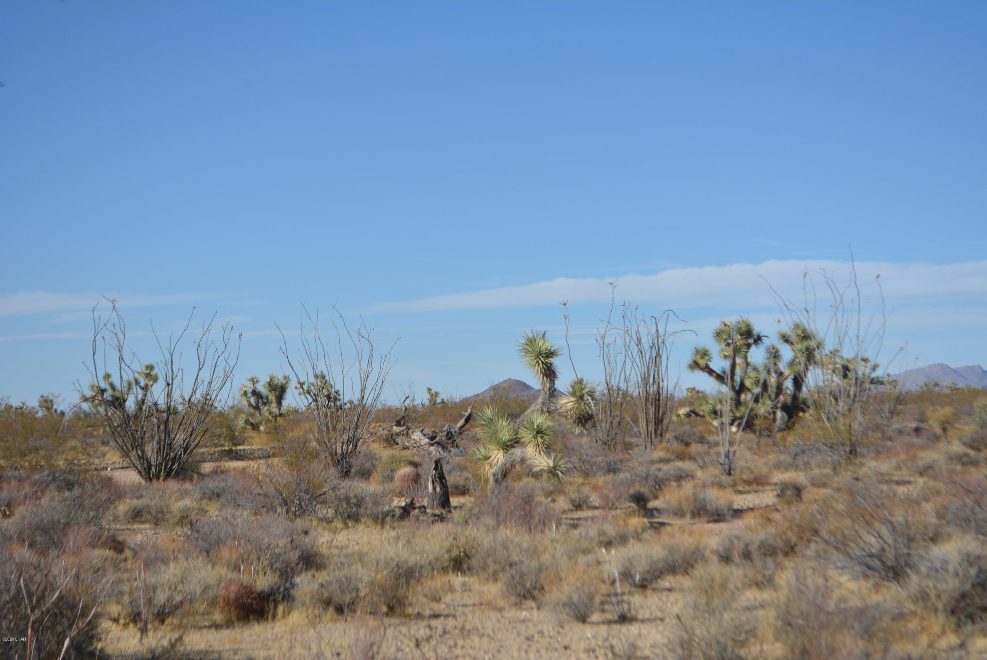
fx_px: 2264
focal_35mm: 82
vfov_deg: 16.6
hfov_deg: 24.6
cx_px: 494
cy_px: 330
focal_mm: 55
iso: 400
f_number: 7.1
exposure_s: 1/2000
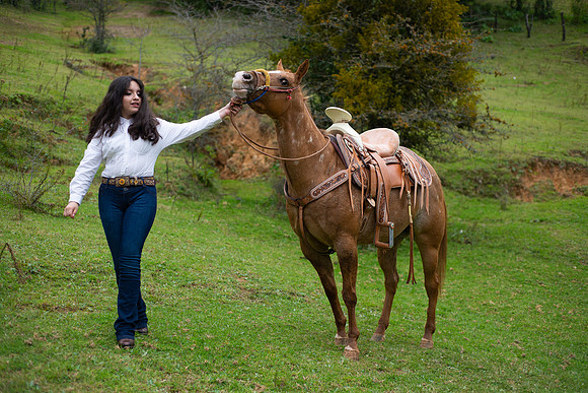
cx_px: 294
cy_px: 196
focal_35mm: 50
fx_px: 817
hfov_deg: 39.6
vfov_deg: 27.0
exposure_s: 1/2000
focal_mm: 50
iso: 400
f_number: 2.8
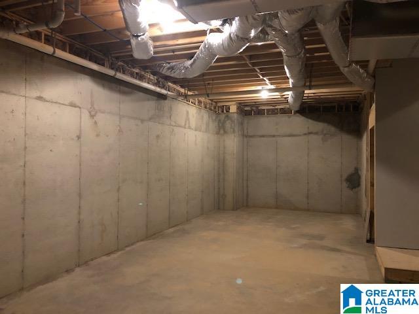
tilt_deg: +3.0
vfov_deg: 49.7
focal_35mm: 28
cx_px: 210
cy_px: 157
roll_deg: +0.7
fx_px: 339
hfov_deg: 63.4
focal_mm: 3.99
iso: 100
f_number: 1.8
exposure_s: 1/4
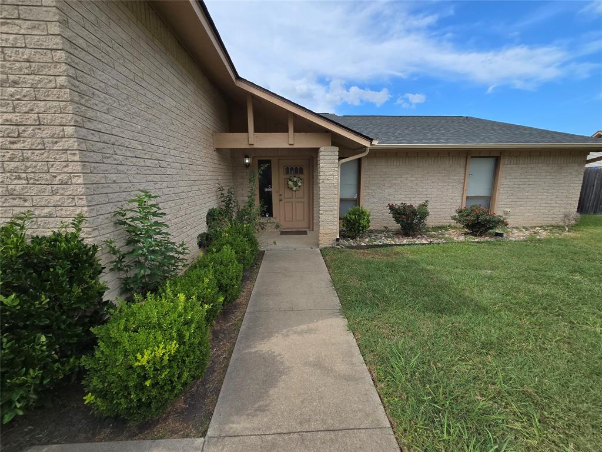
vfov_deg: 89.9
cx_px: 301
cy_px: 226
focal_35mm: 13
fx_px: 226
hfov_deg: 106.2
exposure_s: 1/2000
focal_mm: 2.2
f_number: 2.2
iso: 64
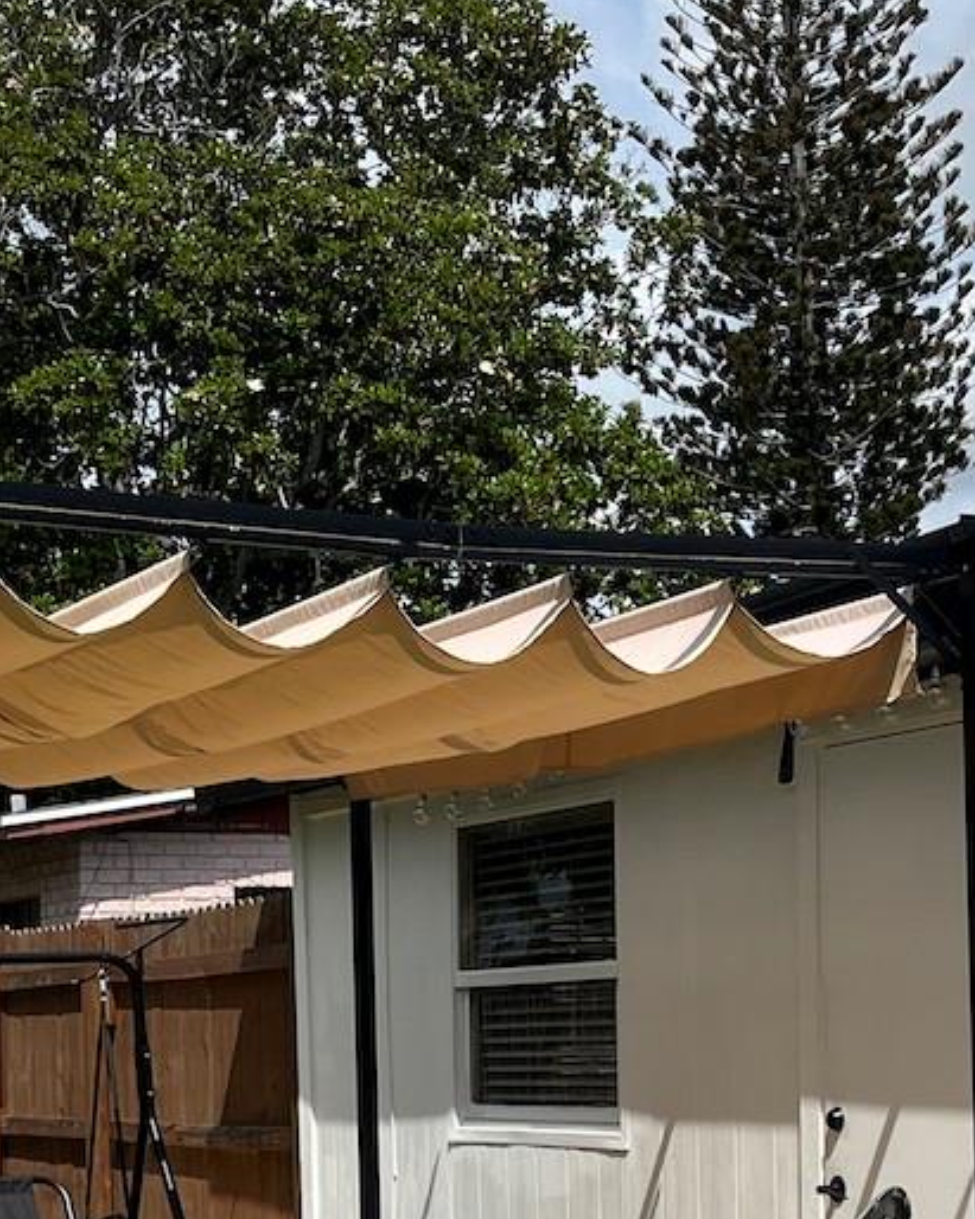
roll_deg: +2.2
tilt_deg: -3.4
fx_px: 2850
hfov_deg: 19.4
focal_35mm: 79
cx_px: 489
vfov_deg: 23.3
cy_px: 1183
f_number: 1.6
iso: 50
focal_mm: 5.1
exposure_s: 1/5319
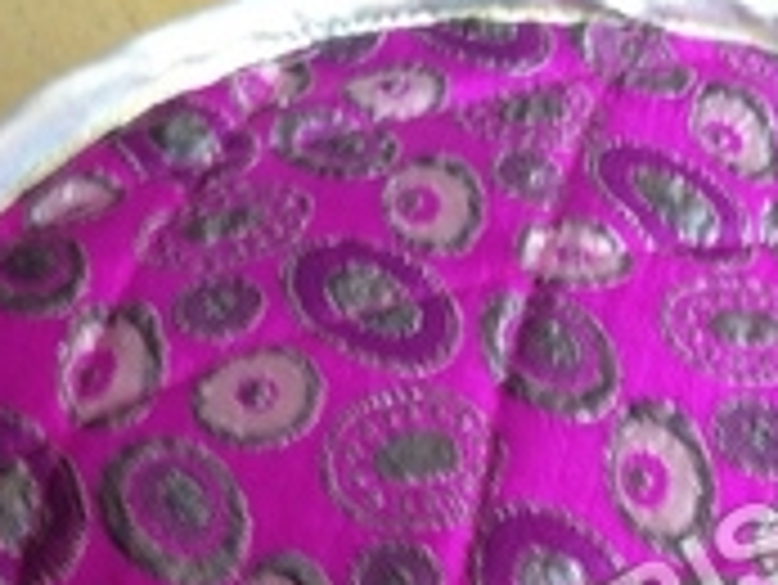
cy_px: 731
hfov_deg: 19.4
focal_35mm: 101
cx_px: 463
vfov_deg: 14.2
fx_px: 2272
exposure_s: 1/20
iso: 50
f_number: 2.4
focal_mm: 4.28
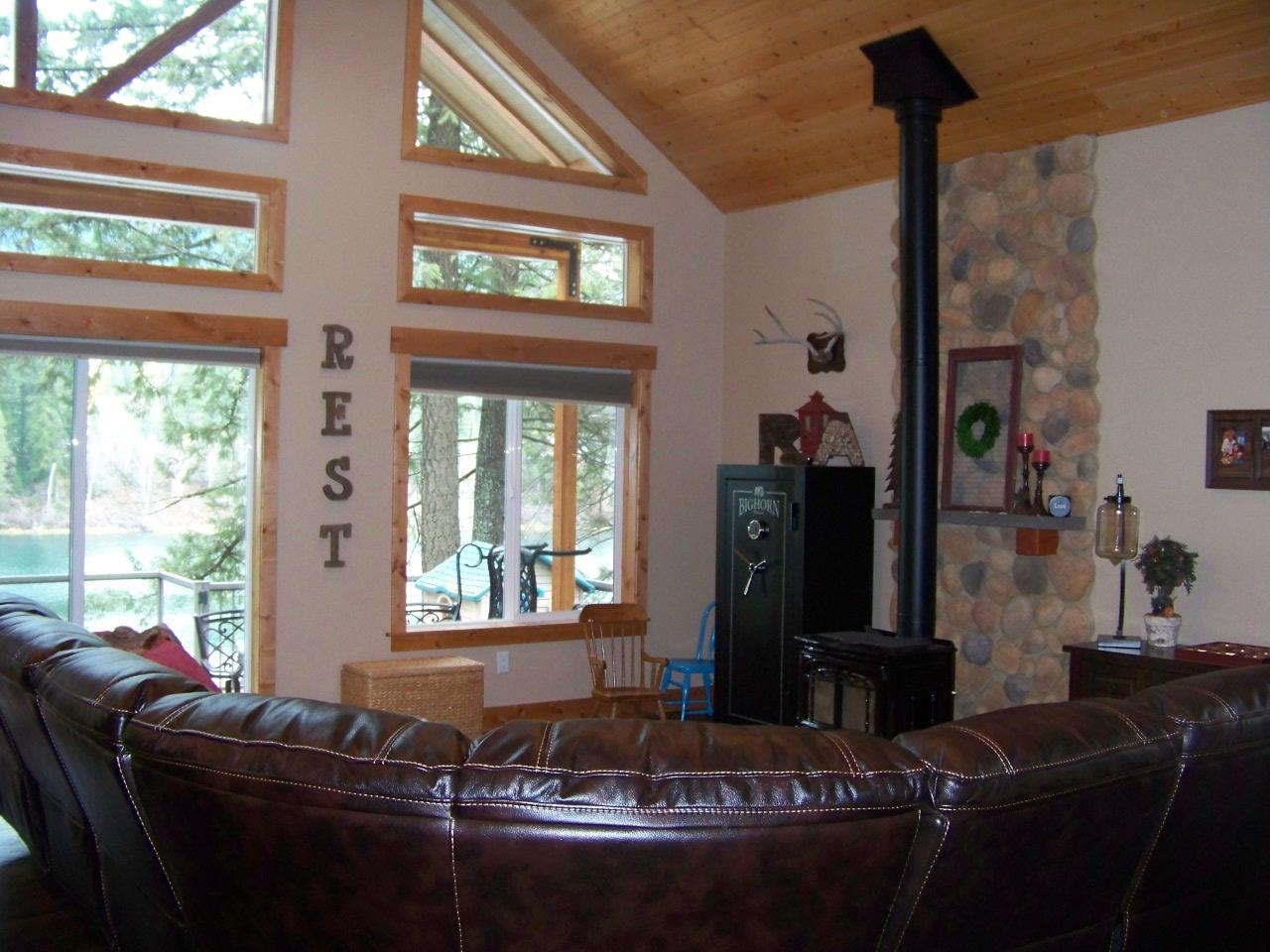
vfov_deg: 39.7
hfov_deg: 51.4
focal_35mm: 36
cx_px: 635
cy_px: 476
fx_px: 1321
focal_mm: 5.85
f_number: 2.8
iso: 200
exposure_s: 1/30
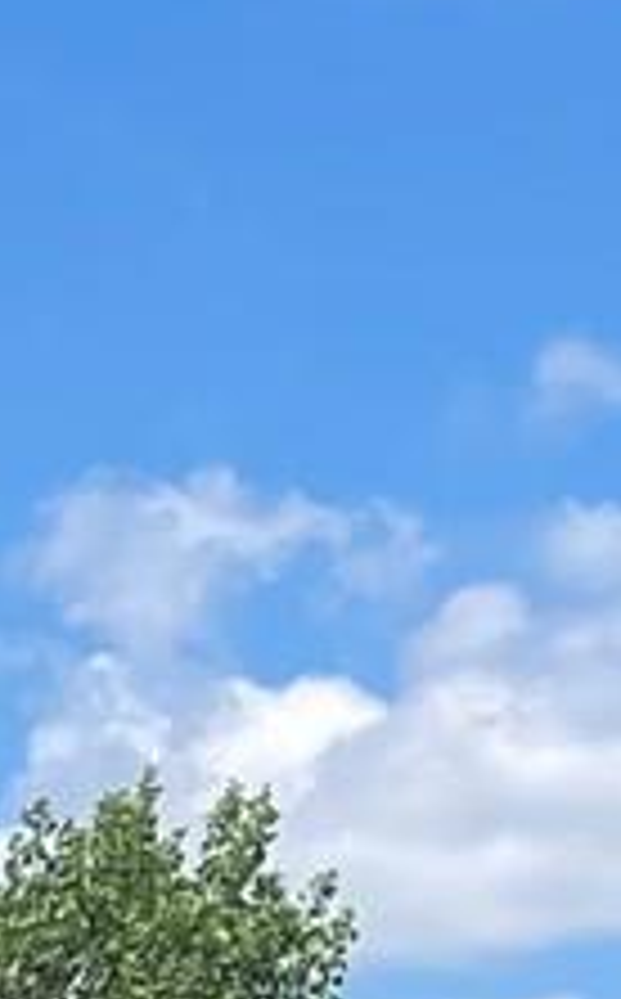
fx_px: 6660
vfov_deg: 7.7
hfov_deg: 4.9
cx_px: -1593
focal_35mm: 245
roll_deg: -0.4
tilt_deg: -5.1
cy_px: 2691
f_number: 1.6
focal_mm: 5.1
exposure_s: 1/2924
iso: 32
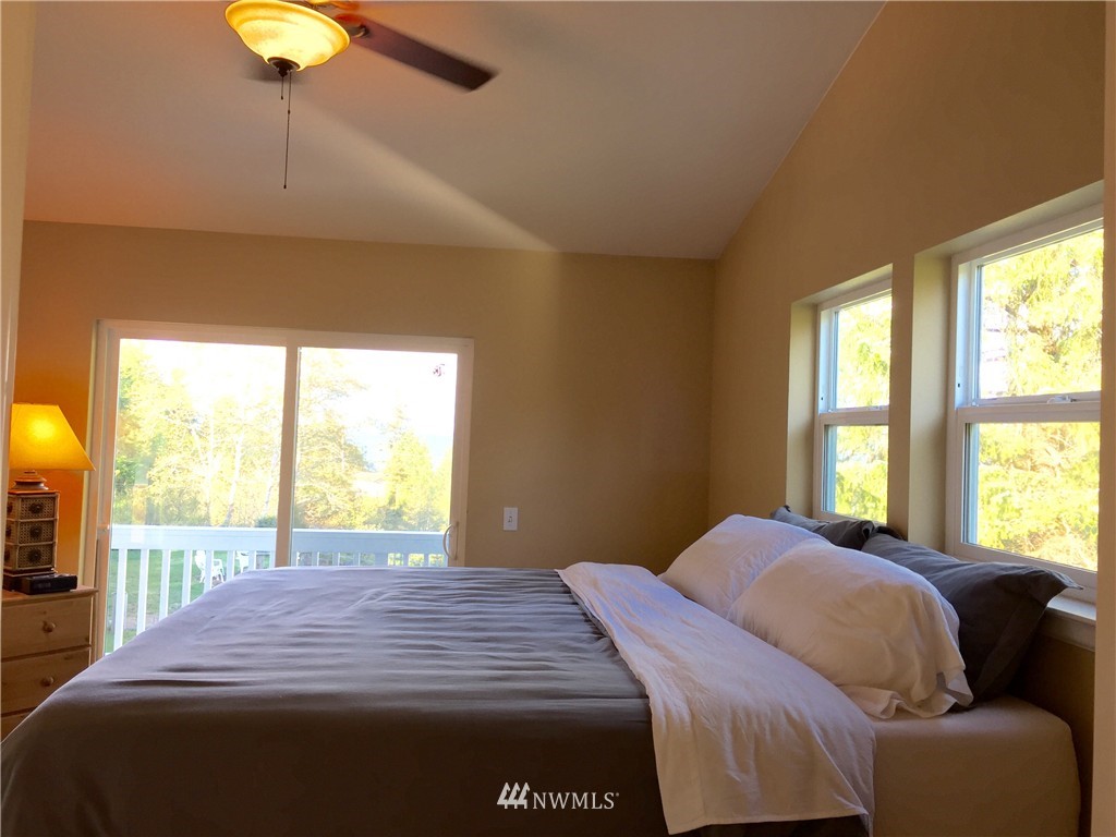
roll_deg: -2.7
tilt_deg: +2.0
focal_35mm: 29
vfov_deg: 48.2
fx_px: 935
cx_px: 558
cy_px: 418
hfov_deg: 61.7
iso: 32
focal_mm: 4.15
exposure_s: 1/40
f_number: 2.2
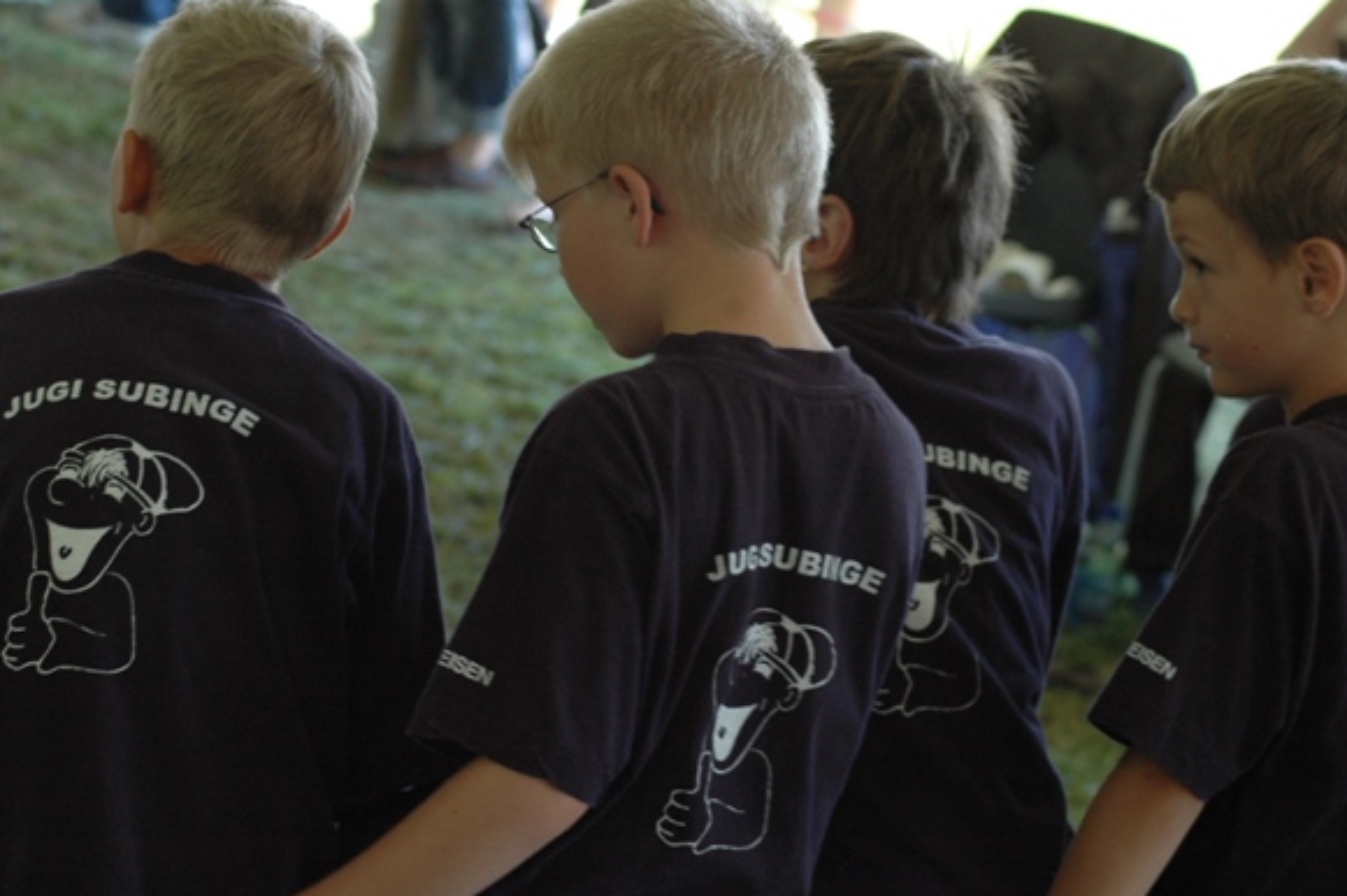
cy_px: 429
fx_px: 4824
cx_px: 704
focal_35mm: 129
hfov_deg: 15.9
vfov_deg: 10.6
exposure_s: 1/125
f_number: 5.6
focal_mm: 78
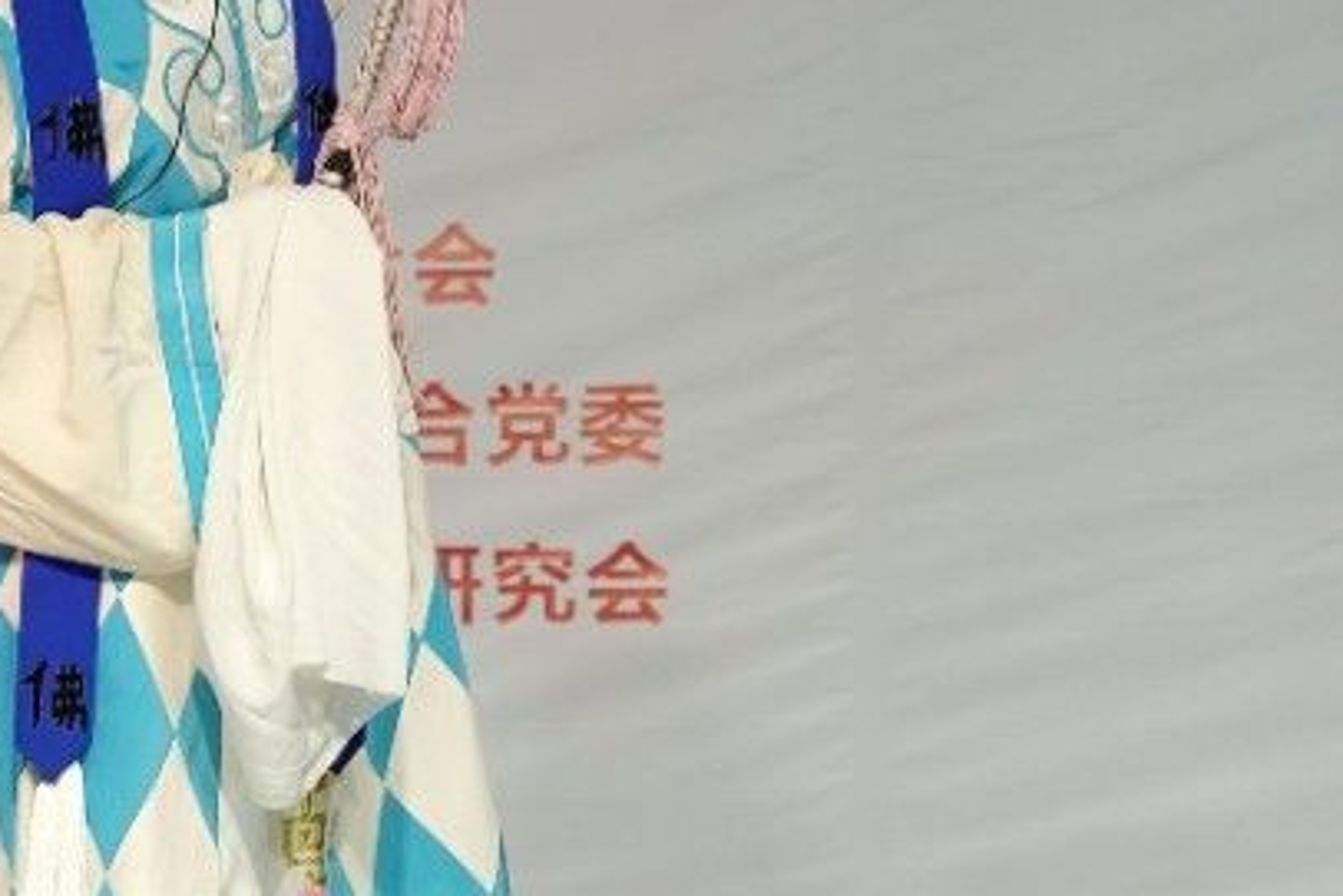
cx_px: -245
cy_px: 375
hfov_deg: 12.9
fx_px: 5784
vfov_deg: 8.9
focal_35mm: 155
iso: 250
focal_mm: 45
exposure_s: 1/160
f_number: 4
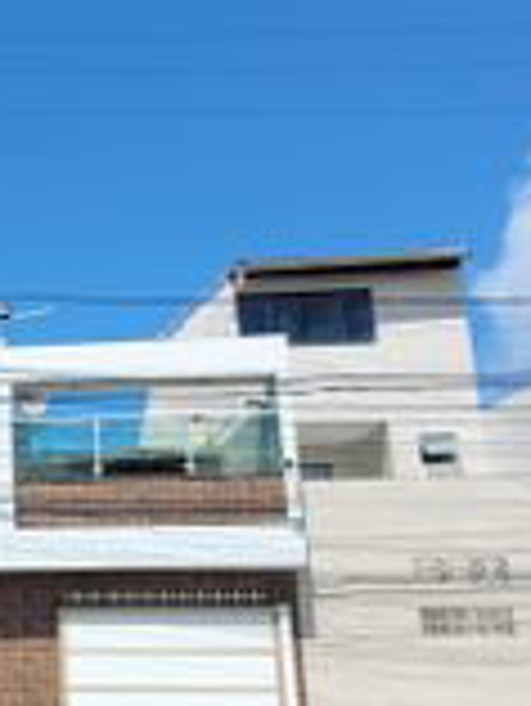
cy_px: 495
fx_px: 797
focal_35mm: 39
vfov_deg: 46.7
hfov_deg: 31.3
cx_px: -97
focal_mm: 1.74
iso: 40
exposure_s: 1/1636
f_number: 2.2
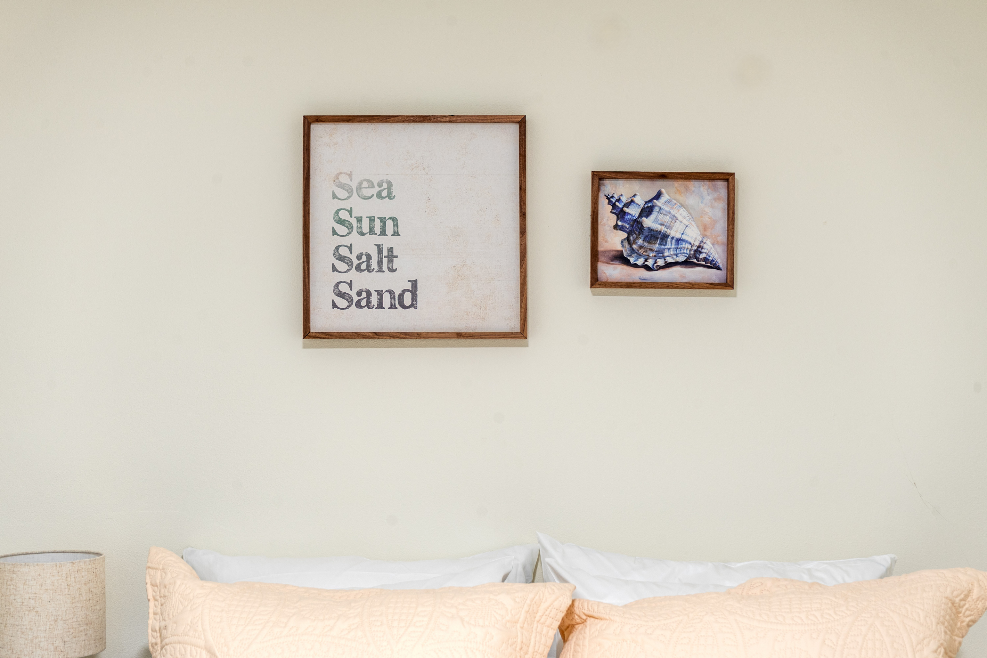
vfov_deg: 21.9
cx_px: 494
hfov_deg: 32.4
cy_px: 329
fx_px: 1700
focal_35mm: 62
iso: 250
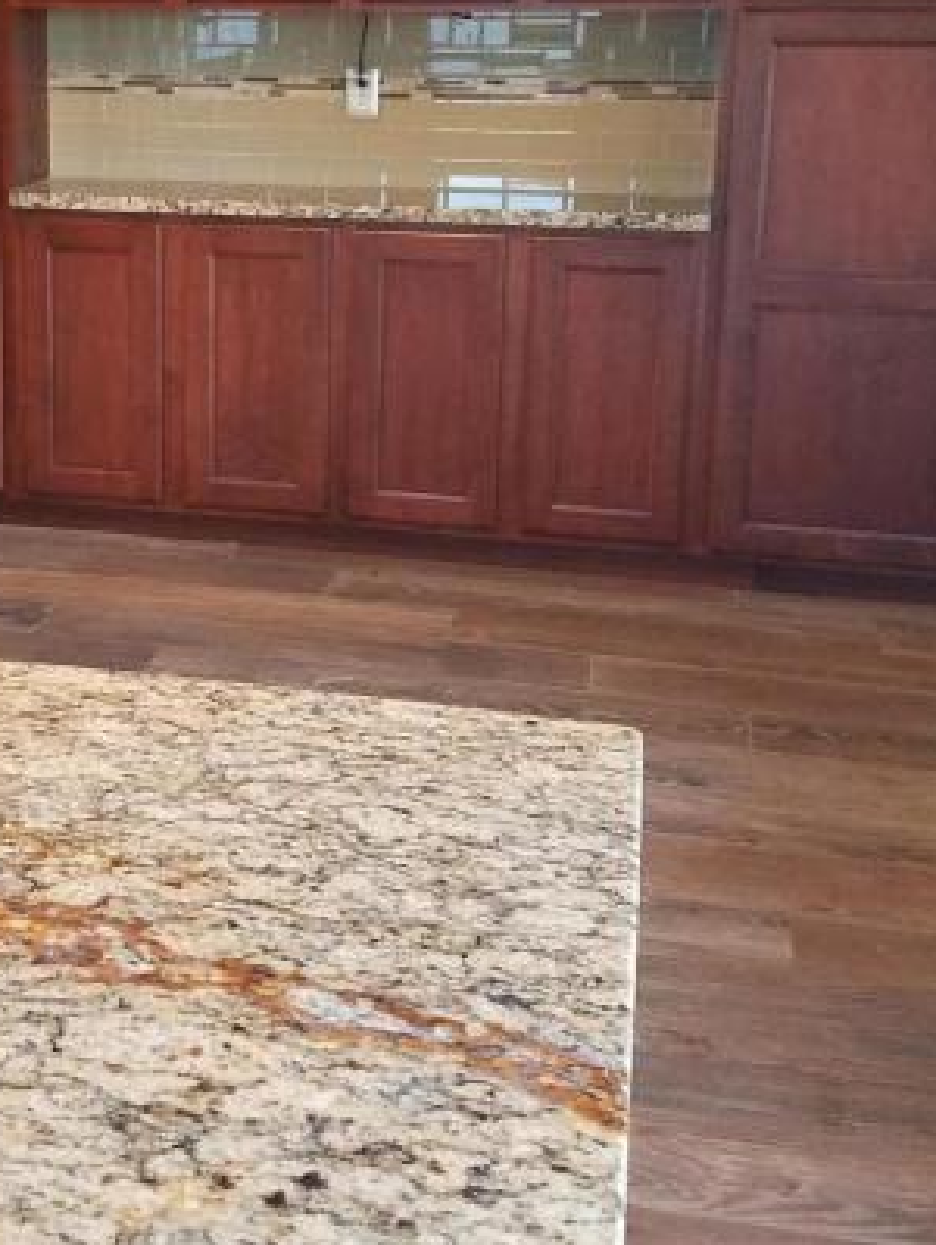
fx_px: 1800
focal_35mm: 50
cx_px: 253
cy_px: 359
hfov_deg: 28.8
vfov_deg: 37.5
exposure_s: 1/24
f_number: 1.7
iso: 200
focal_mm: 4.2
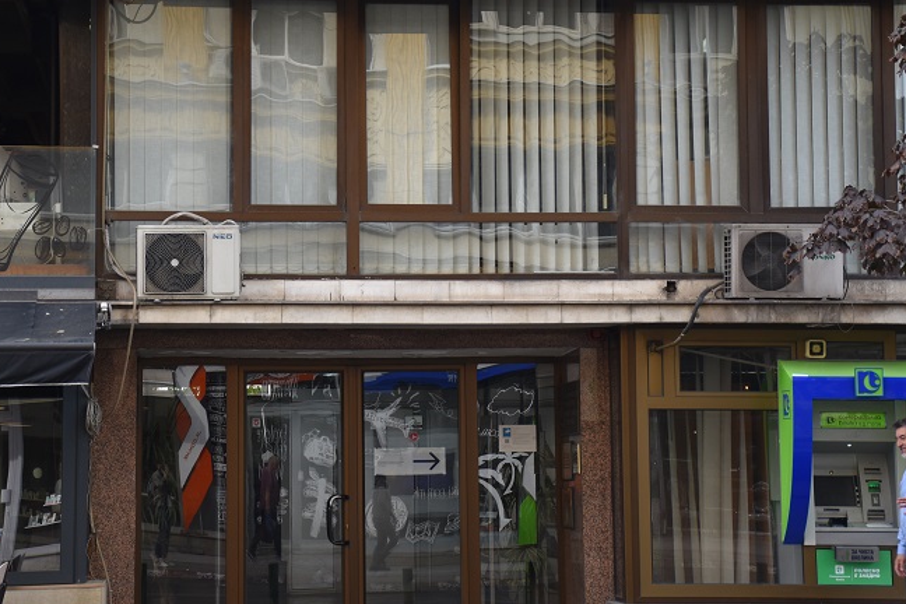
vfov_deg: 14.6
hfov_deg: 21.7
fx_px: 2358
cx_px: 407
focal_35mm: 94
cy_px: 218
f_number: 5.6
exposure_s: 1/250
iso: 320
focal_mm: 45
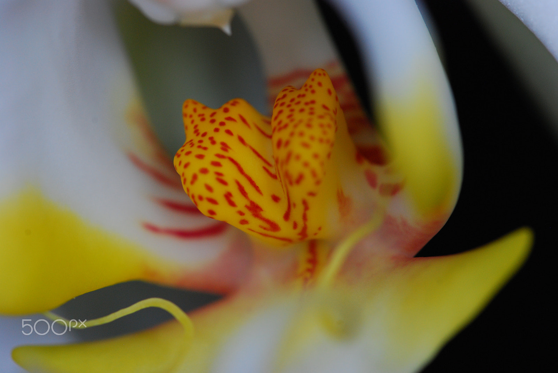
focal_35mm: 158
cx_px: 279
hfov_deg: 13.0
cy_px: 186
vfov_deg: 8.7
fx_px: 2444
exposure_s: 1/60
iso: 400
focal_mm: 105
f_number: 11
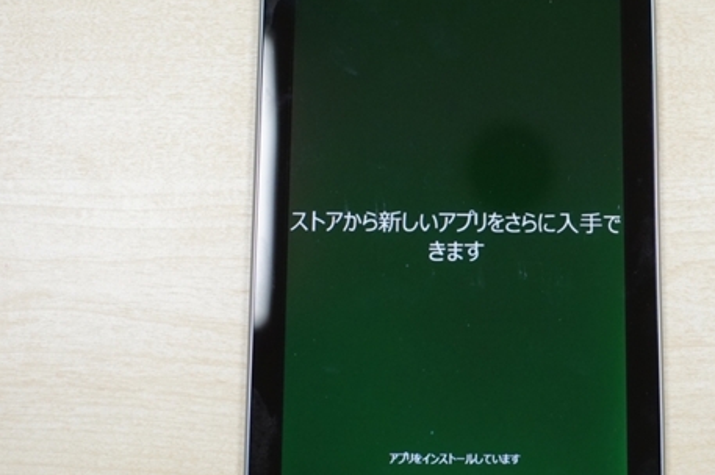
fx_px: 1389
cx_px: 469
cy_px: 256
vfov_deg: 19.4
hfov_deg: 28.7
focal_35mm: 70
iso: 1600
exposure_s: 1/60
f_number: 5.6
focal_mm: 50
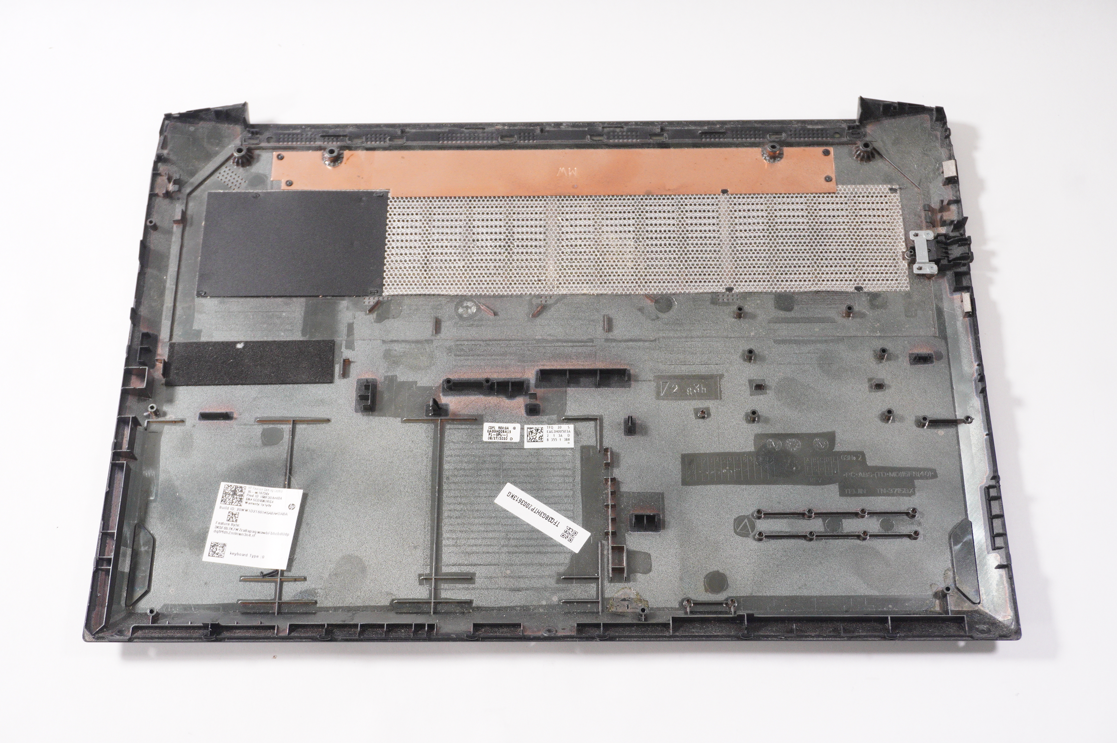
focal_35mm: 50
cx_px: 558
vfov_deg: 27.2
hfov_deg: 40.0
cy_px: 372
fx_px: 1534
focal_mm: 33
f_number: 6.3
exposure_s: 1/200
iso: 1600
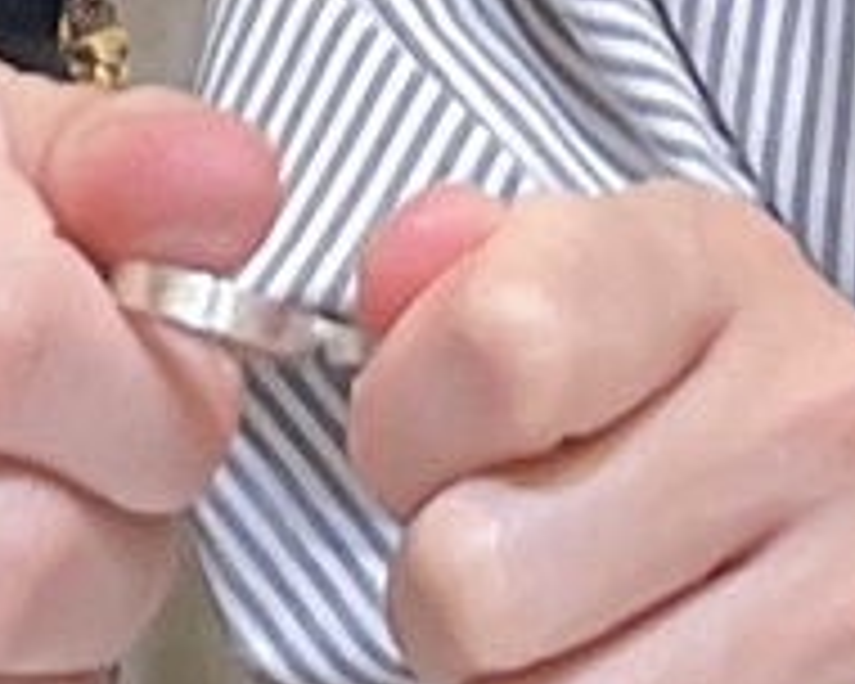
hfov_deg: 28.1
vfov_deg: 22.8
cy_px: 346
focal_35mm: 67
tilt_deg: -10.6
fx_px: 1695
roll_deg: +0.0
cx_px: 279
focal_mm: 3
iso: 50
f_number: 1.8
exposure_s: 1/50
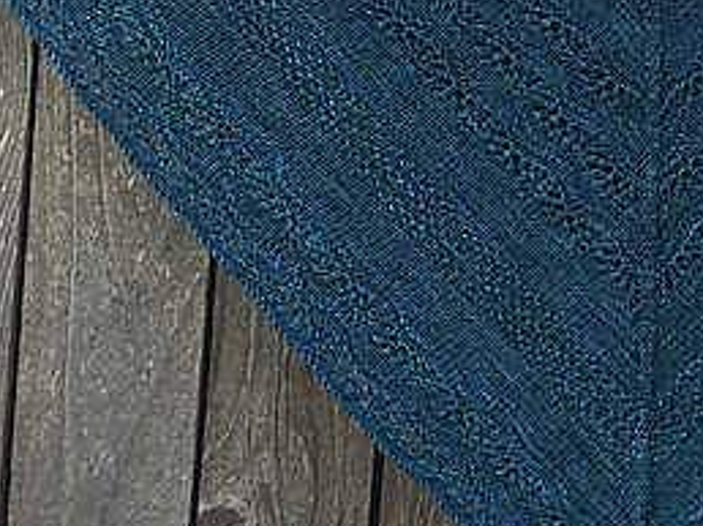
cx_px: 632
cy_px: 109
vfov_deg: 20.2
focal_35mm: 72
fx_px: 1461
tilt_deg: -5.1
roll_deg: +1.7
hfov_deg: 26.2
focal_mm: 4.15
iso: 40
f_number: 2.2
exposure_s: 1/60
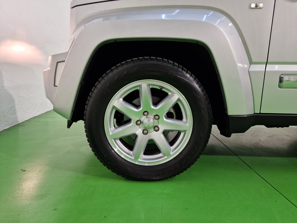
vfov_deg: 58.9
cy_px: 112
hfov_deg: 73.9
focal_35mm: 23
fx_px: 197
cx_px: 148
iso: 125
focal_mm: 6.4
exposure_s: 1/100
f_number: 1.8
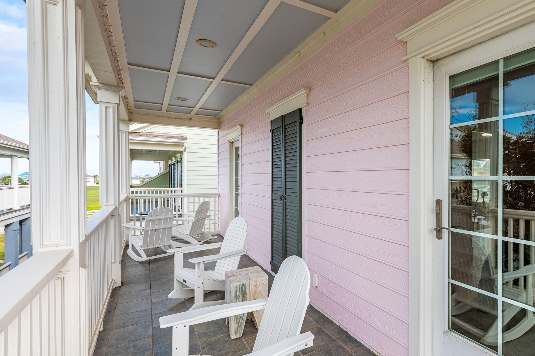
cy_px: 177
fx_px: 297
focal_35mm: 20
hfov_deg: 82.8
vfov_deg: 61.9
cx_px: 326
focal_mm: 16
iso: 100
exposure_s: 1/60
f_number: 10
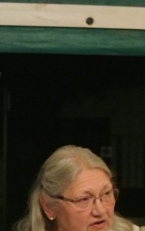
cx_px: 120
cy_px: 141
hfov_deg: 8.6
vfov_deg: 13.8
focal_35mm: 152
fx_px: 961
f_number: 3.8
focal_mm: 30
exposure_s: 1/200
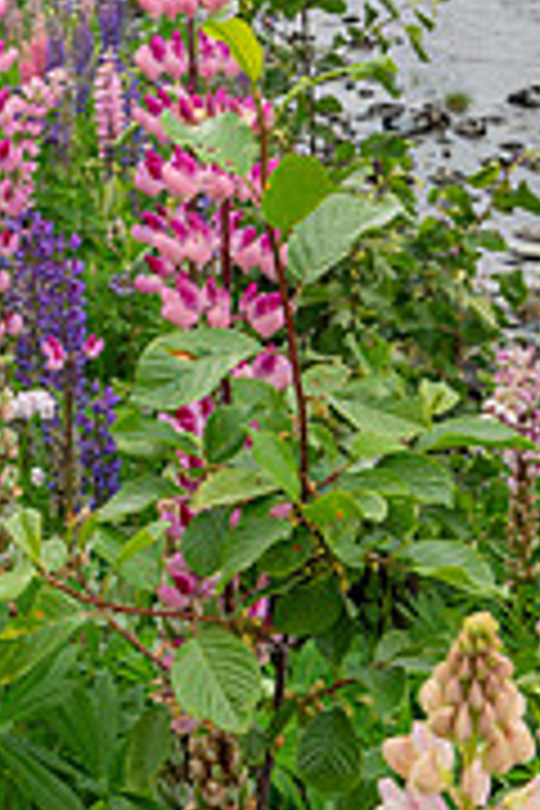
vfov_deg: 33.9
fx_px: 1305
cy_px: 218
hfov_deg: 22.5
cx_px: 0
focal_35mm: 58
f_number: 11
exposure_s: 1/125
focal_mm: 18
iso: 1600
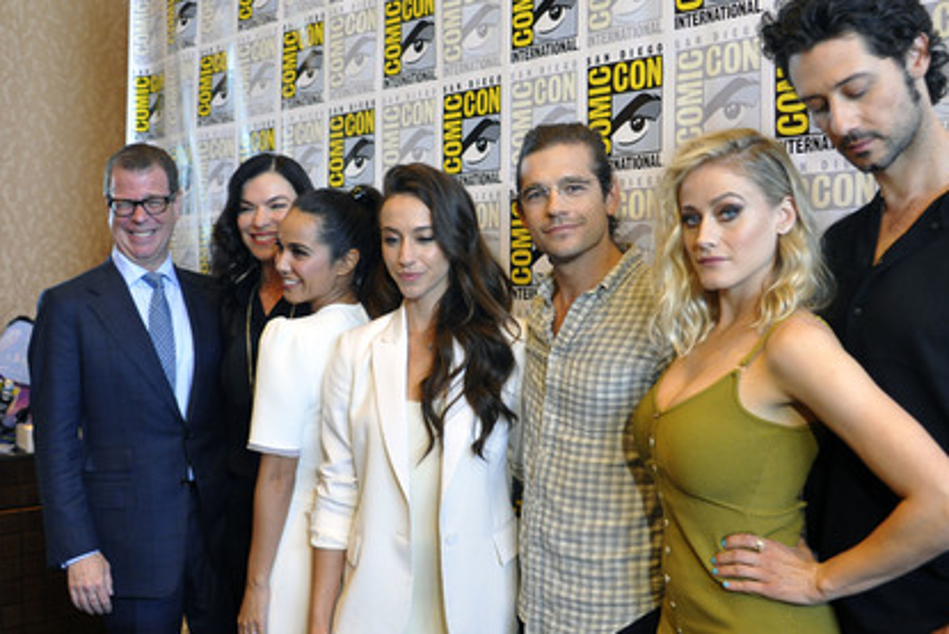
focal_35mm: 39
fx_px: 1028
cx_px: 489
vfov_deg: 34.2
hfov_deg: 49.5
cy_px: 325
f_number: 4.5
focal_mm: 24
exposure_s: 1/80
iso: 1000
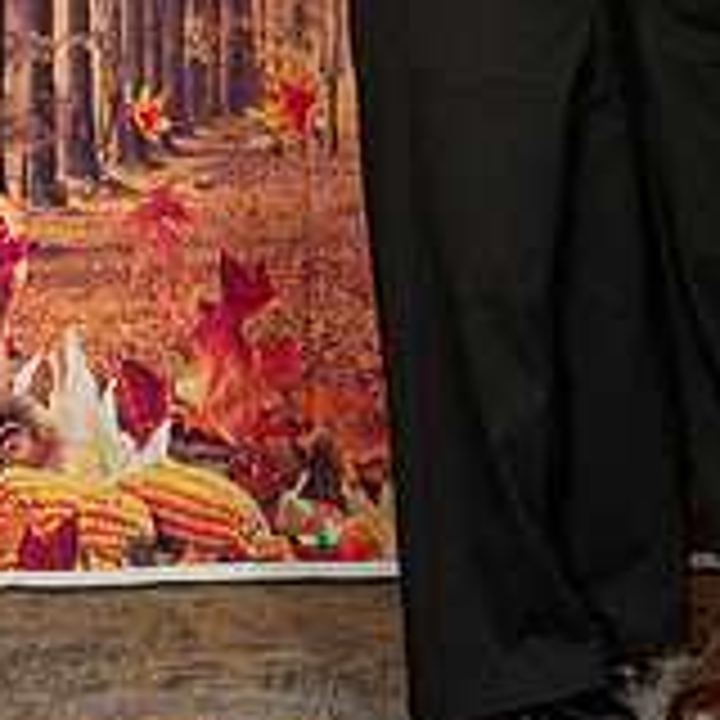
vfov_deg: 12.0
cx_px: 528
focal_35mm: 142
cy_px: -146
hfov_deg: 12.3
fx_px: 3342
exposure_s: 1/80
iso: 800
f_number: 5.6
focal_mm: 33
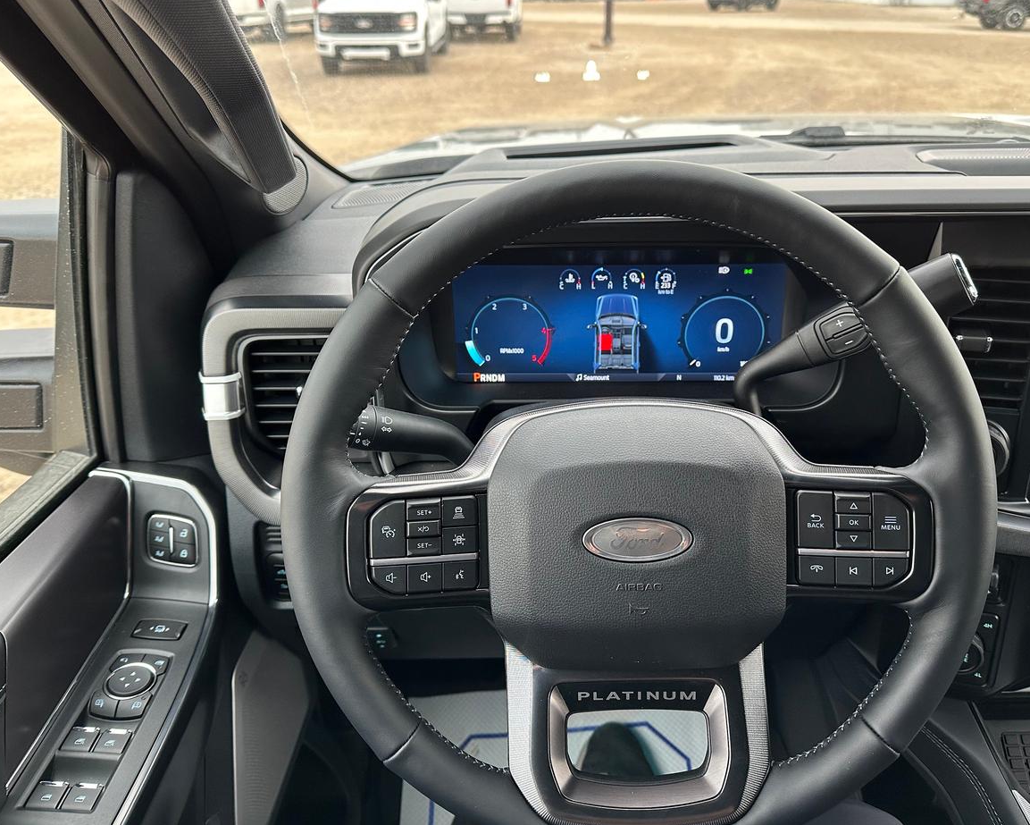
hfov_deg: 65.9
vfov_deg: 54.9
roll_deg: -0.1
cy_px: 399
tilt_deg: -26.8
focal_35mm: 26
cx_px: 566
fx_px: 793
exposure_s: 1/63
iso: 200
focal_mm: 6.86
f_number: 1.78
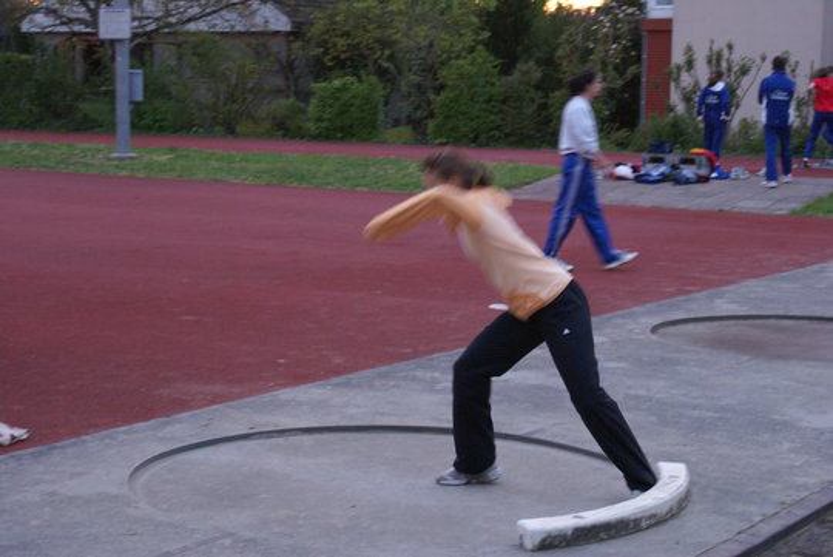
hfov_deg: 27.0
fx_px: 1737
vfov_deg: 18.2
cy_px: 278
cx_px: 416
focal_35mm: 75
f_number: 5.6
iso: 800
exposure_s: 1/25
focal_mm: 50
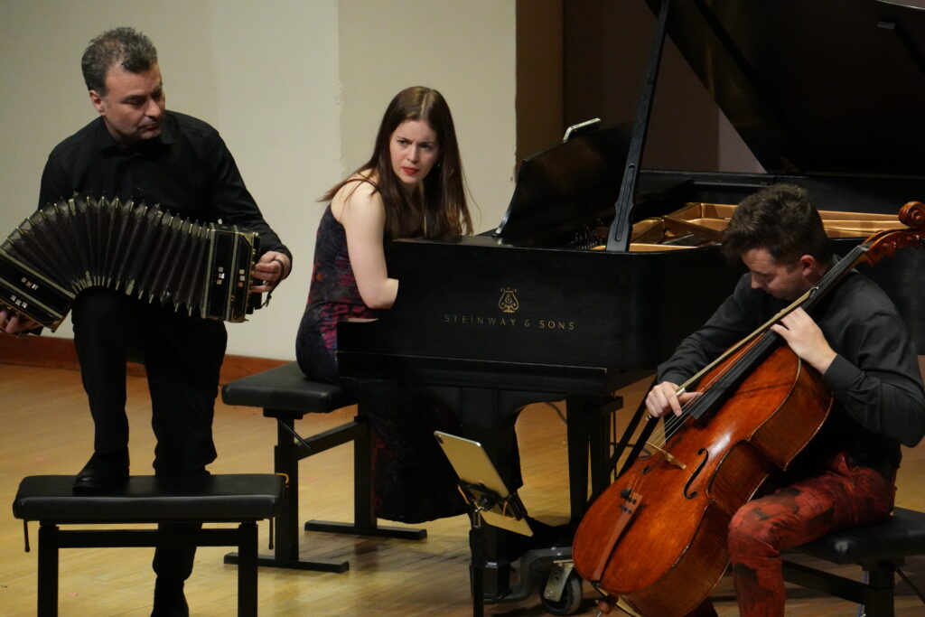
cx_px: 462
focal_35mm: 255
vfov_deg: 5.4
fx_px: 6553
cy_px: 308
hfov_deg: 8.1
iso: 6400
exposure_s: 1/250
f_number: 8
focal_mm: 170
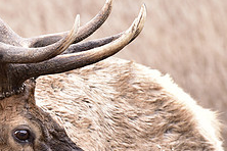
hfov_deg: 4.8
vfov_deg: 3.2
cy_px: 72
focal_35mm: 431
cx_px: -65
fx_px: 2717
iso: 1000
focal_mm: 165
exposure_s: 1/160
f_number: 6.3
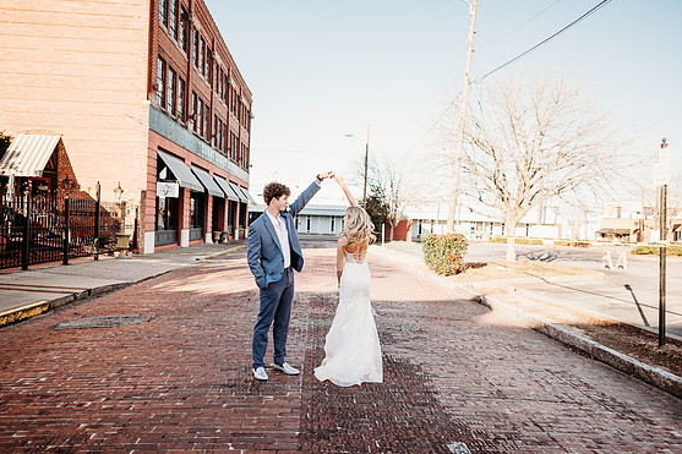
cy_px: 229
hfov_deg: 71.5
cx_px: 340
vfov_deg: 51.3
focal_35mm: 25
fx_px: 473
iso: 100
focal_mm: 24
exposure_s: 1/800
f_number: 2
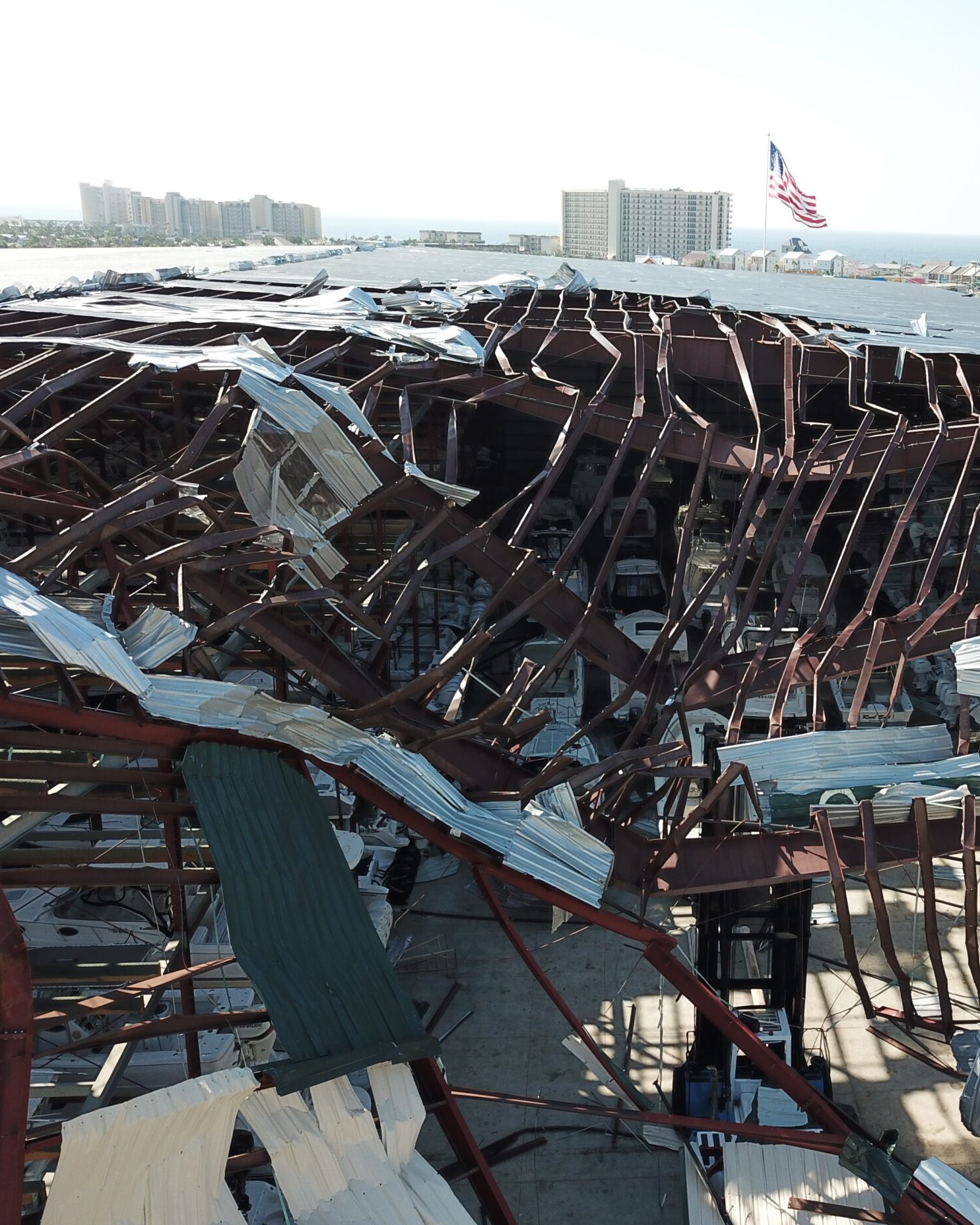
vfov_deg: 51.5
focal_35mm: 35
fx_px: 1269
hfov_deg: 41.1
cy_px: 624
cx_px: 721
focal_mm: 4.73
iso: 100
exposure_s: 1/826
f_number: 2.2
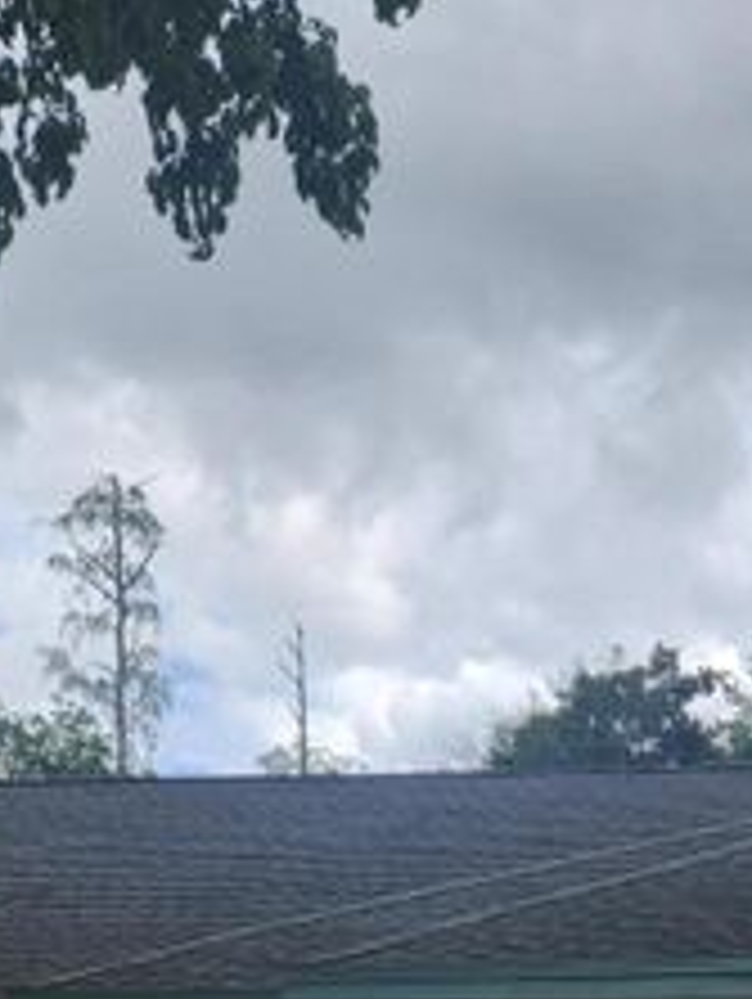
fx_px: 1995
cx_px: 563
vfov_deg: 24.2
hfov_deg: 21.2
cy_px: 1339
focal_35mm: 69
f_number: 1.8
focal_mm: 5.4
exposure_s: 1/1099
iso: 20
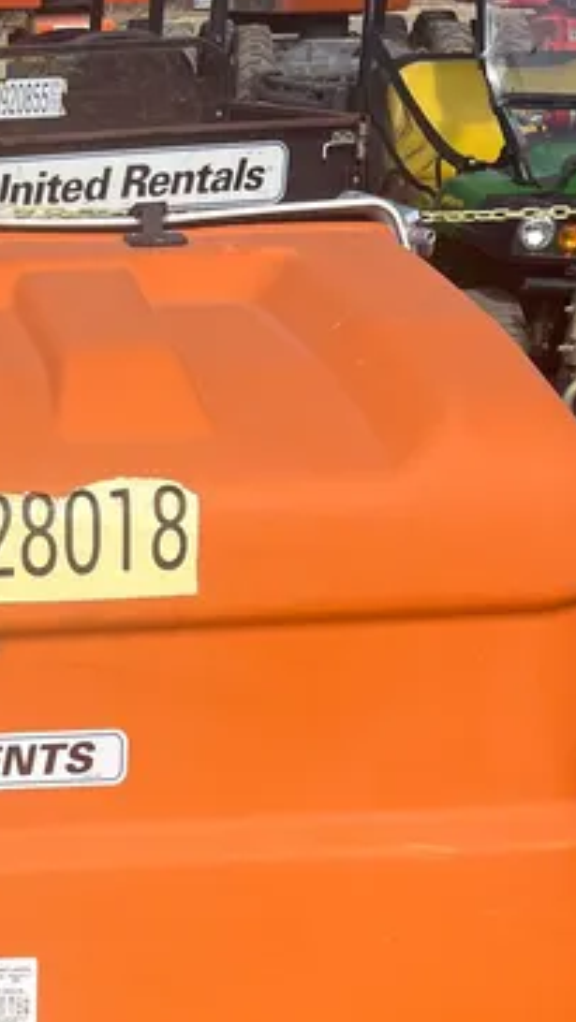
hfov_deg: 19.7
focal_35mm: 57
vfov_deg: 34.4
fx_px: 1546
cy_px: 936
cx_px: -135
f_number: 1.6
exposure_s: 1/2825
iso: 50
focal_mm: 5.1
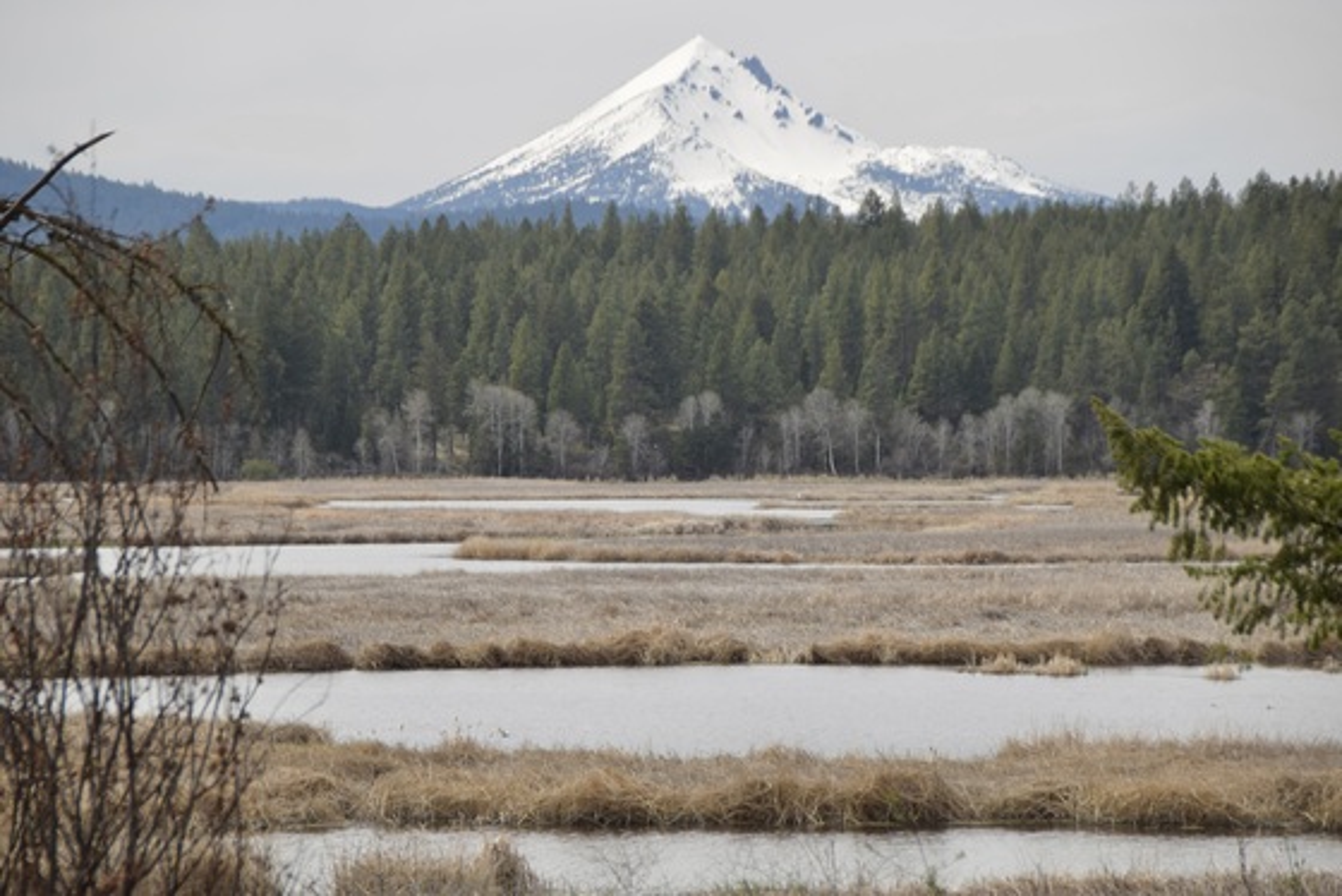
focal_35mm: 195
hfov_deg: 10.5
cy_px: 448
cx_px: 671
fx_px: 7273
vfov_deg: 7.1
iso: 100
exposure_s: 1/160
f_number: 6.3
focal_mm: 130
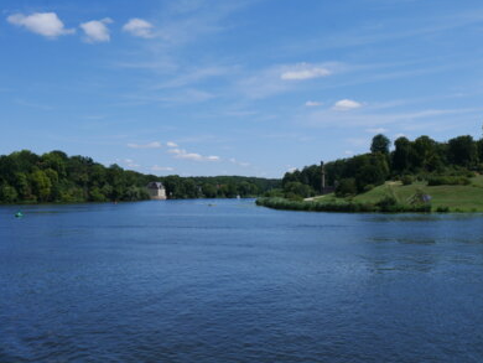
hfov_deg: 45.7
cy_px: 182
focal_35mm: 41
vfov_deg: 35.2
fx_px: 572
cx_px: 246
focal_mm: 20
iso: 200
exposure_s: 1/500
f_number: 10
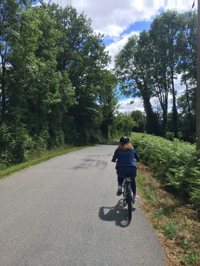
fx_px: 223
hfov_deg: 48.2
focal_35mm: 29
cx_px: 100
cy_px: 133
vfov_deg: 61.7
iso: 32
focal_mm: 4.15
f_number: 2.2
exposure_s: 1/1522
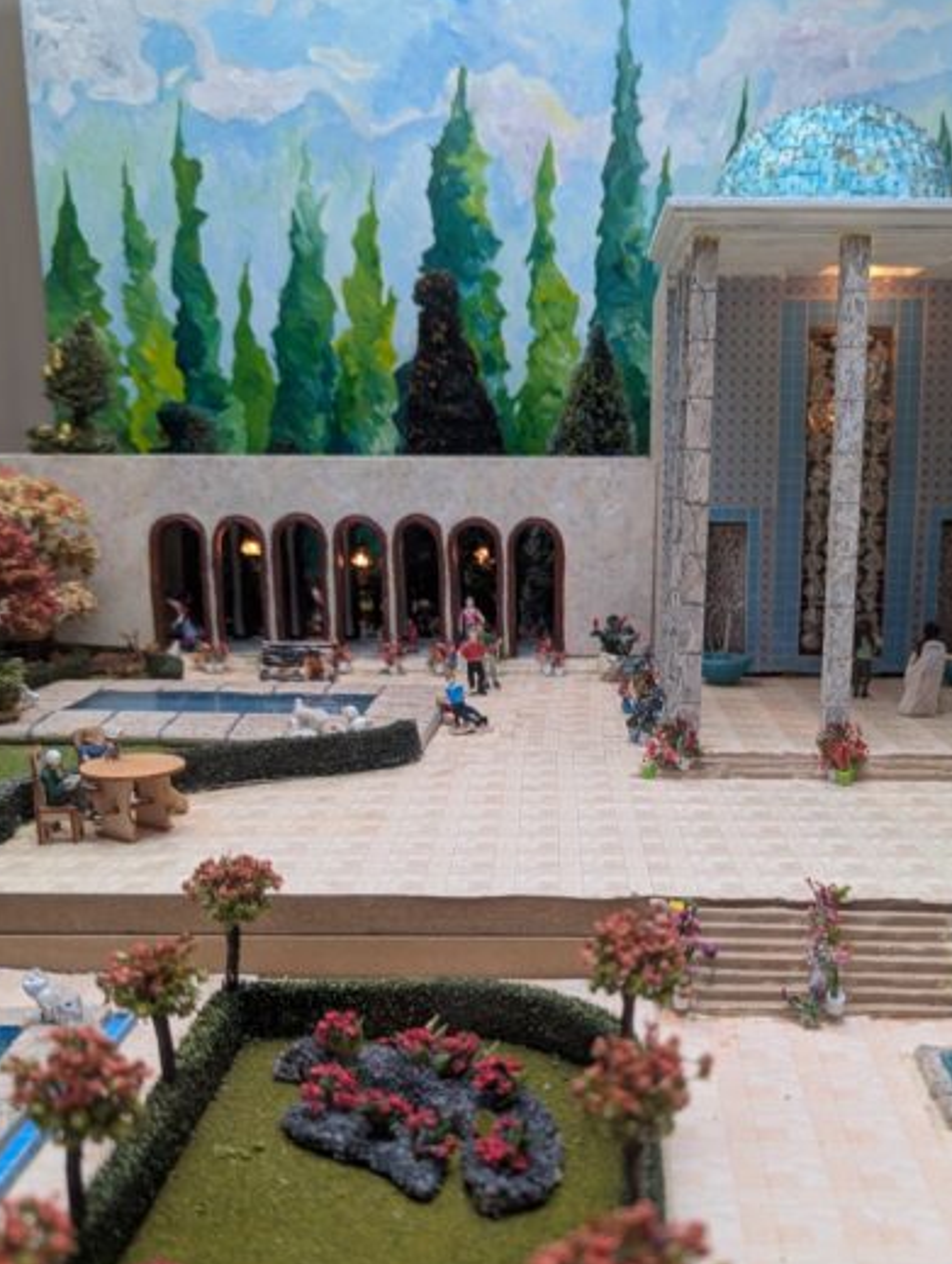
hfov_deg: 38.7
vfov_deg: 49.9
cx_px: 539
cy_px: 731
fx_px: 1353
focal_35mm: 37
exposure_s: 1/40
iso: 50
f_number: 1.85
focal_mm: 6.81
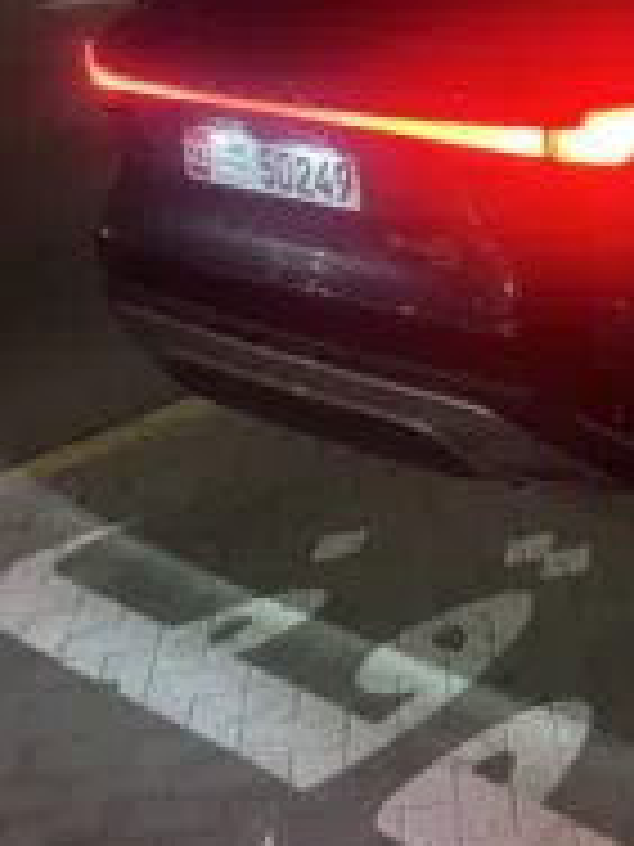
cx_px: 638
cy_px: 405
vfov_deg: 37.5
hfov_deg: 26.9
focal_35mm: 51
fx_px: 1245
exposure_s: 1/30
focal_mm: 6.76
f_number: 1.78
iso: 1250
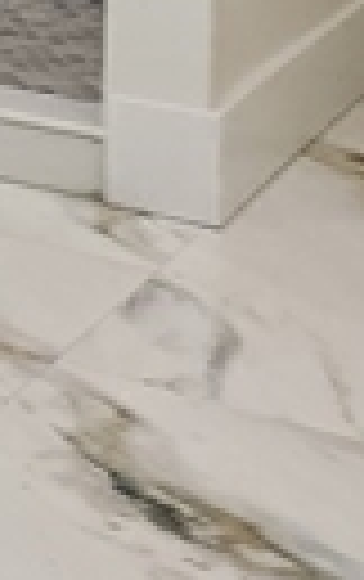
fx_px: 1914
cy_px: -465
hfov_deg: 7.4
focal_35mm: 121
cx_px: -1123
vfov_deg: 15.0
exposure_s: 1/60
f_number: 4
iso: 500
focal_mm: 10
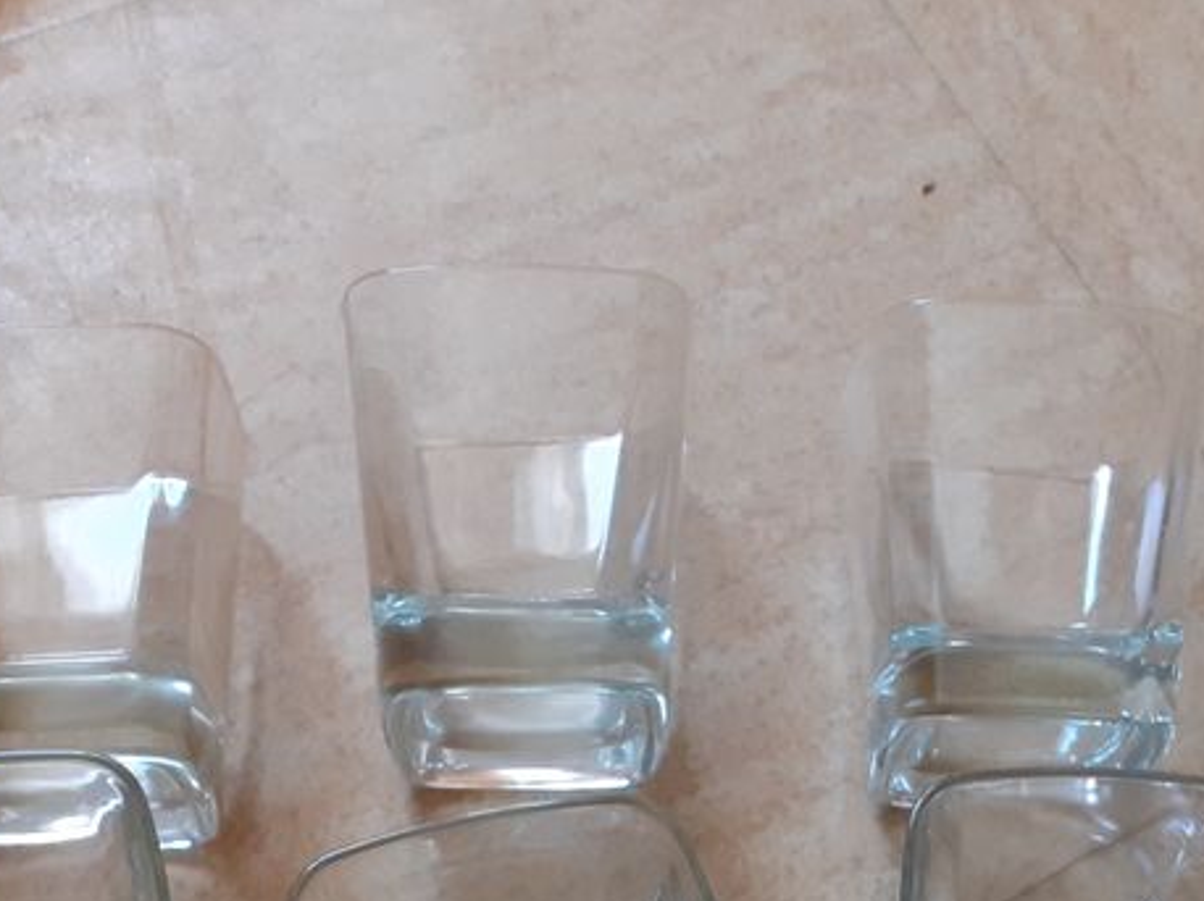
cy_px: 935
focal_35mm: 59
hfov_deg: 32.7
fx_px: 2051
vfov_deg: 23.6
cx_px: 689
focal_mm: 3.6
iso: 250
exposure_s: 1/25
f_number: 1.9
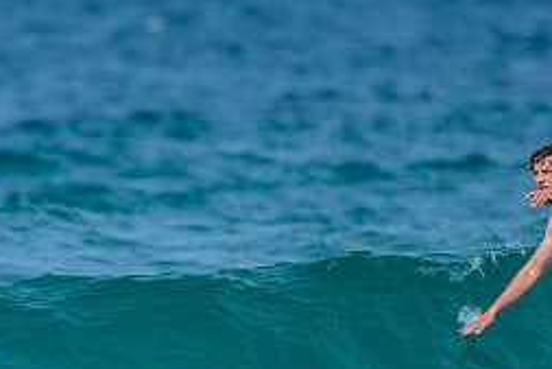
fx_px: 38737
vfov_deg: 0.5
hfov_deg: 0.8
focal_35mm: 2525
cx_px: 182
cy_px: 443
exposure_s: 1/2000
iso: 200
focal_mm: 800
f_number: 6.3
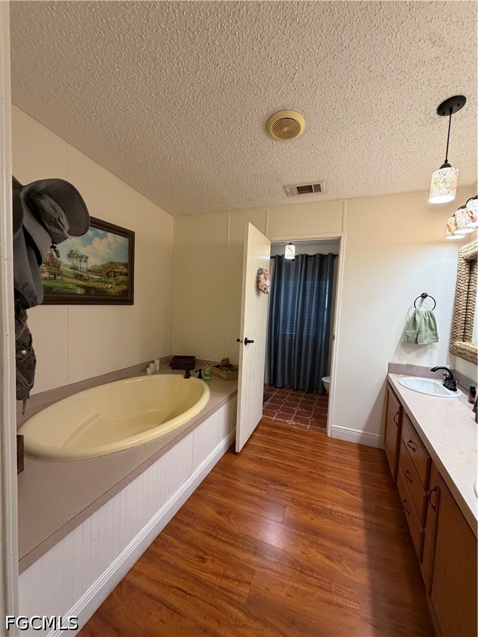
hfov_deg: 85.7
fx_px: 258
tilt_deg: -2.4
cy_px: 318
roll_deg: -2.1
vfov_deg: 102.1
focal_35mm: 14
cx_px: 239
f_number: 2.2
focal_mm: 2.22
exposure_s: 1/60
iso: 400
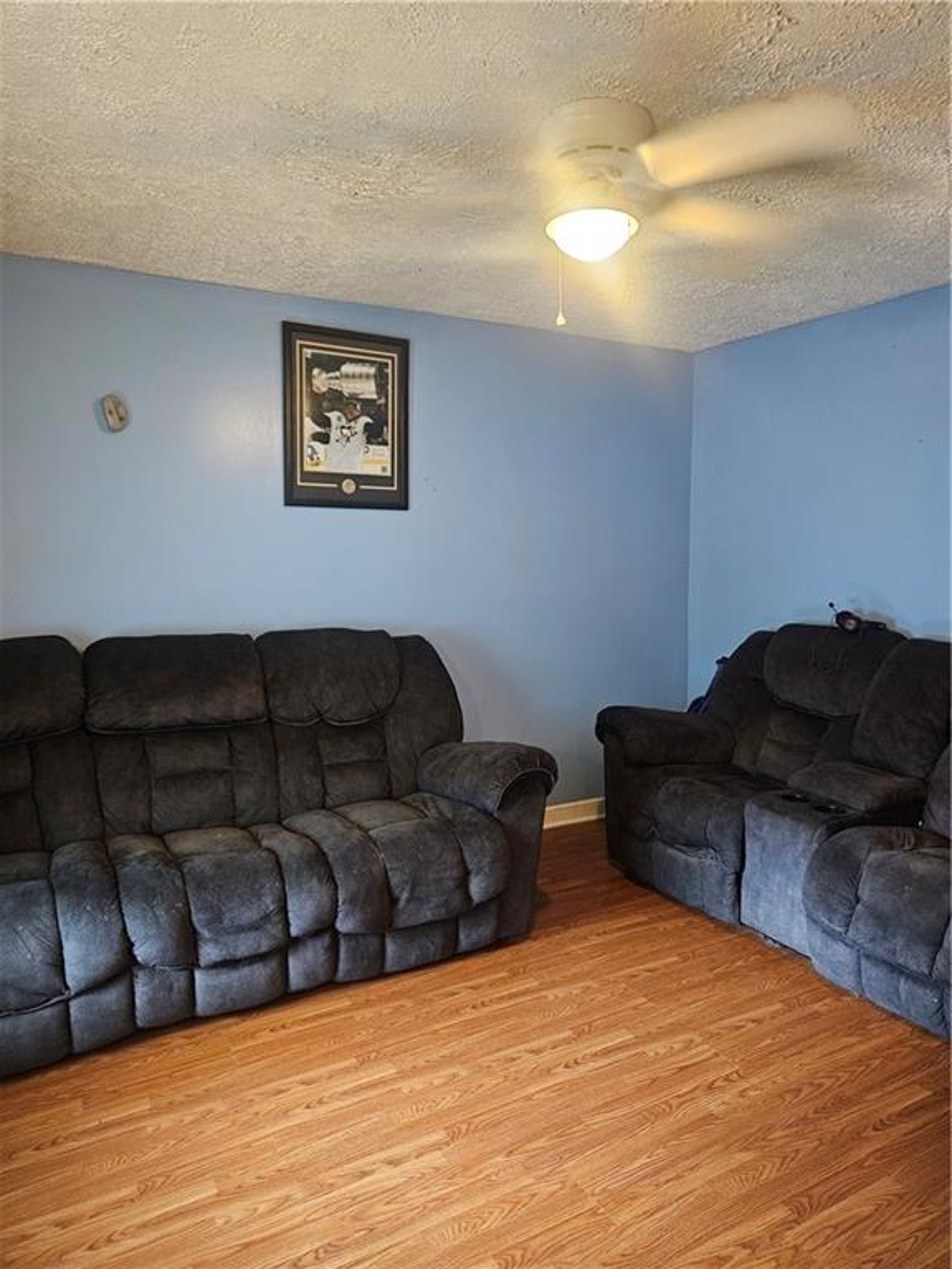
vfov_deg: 73.9
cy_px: 634
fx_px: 843
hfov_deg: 58.9
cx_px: 476
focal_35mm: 23
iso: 640
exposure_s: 1/40
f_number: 1.8
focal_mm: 5.4
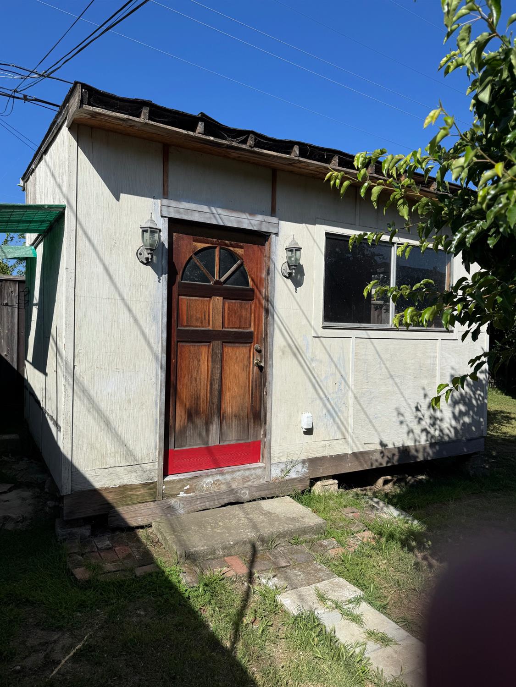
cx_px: 258
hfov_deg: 56.8
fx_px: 477
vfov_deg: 71.6
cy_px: 344
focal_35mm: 24
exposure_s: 1/6410
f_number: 1.78
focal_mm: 6.76
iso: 80
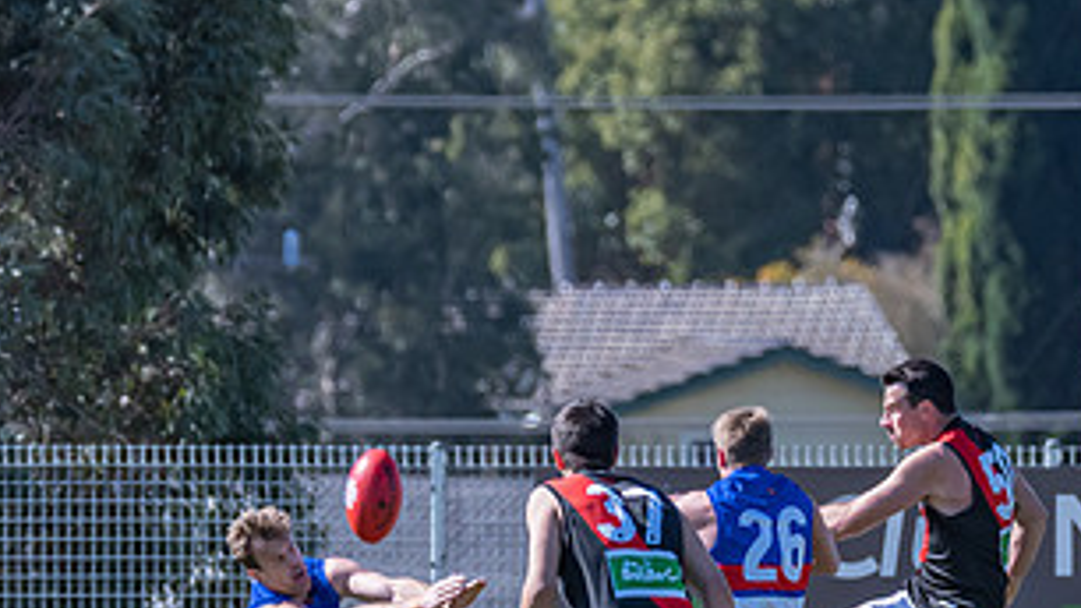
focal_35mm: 1276
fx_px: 36569
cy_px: 723
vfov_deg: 1.0
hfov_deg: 1.7
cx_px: 787
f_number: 8
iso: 800
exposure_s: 1/1600
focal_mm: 350
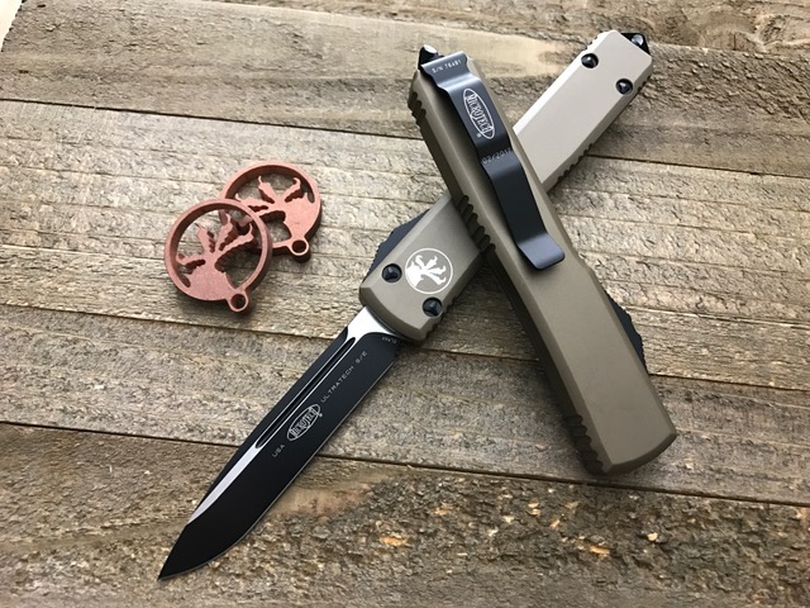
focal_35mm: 28
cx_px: 405
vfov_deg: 49.7
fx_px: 655
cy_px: 304
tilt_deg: -66.4
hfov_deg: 63.4
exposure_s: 1/15
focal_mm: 3.99
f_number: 1.8
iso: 64
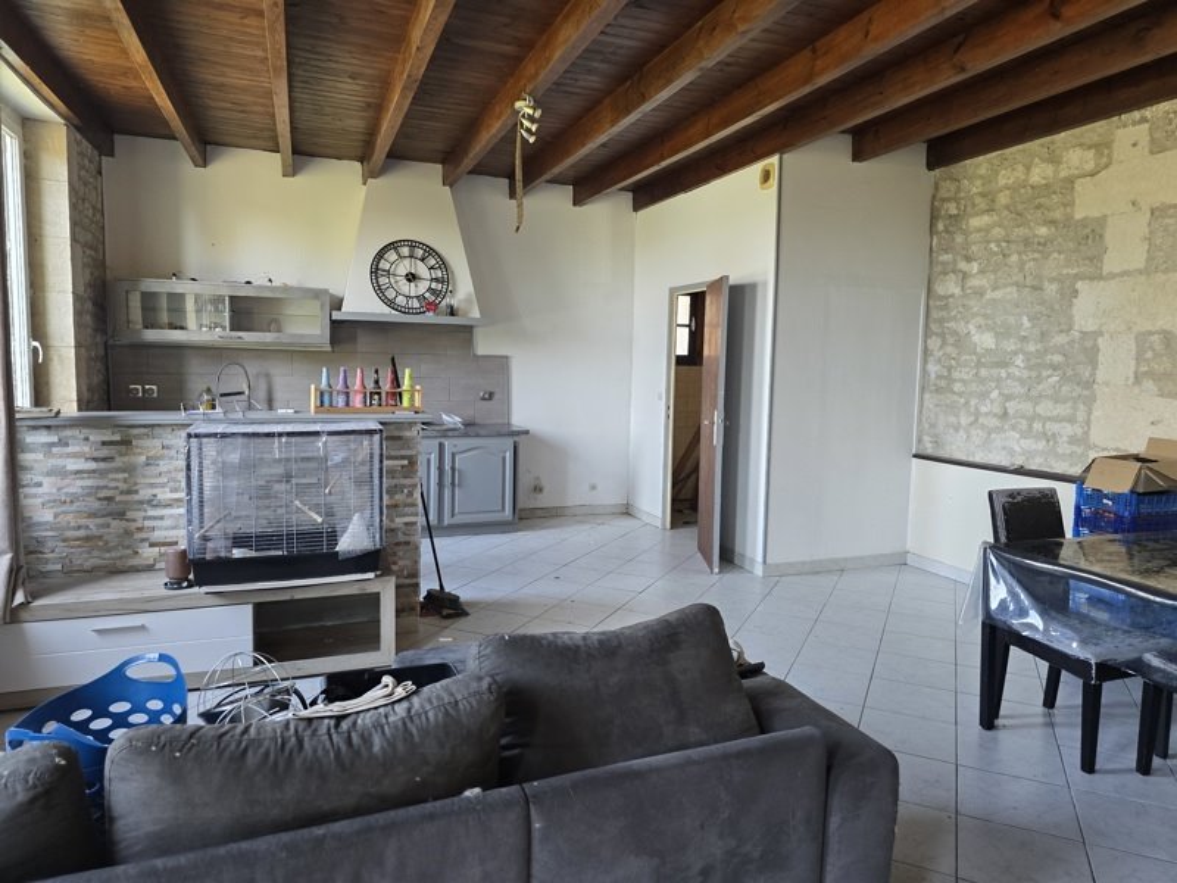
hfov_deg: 73.9
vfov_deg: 58.9
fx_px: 782
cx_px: 588
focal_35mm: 23
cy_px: 442
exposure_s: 1/100
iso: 250
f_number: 1.7
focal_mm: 6.3
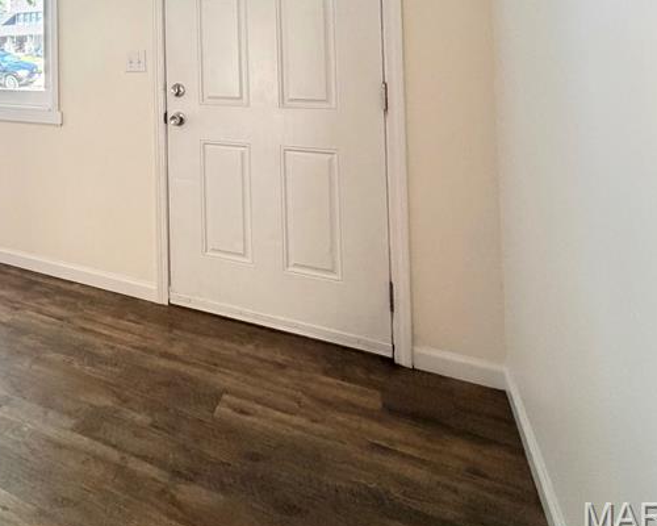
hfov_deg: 52.9
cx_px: 42
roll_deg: +0.4
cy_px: 39
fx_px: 544
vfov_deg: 45.9
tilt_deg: +2.3
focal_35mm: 28
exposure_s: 1/60
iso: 400
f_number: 2.2
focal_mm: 2.22
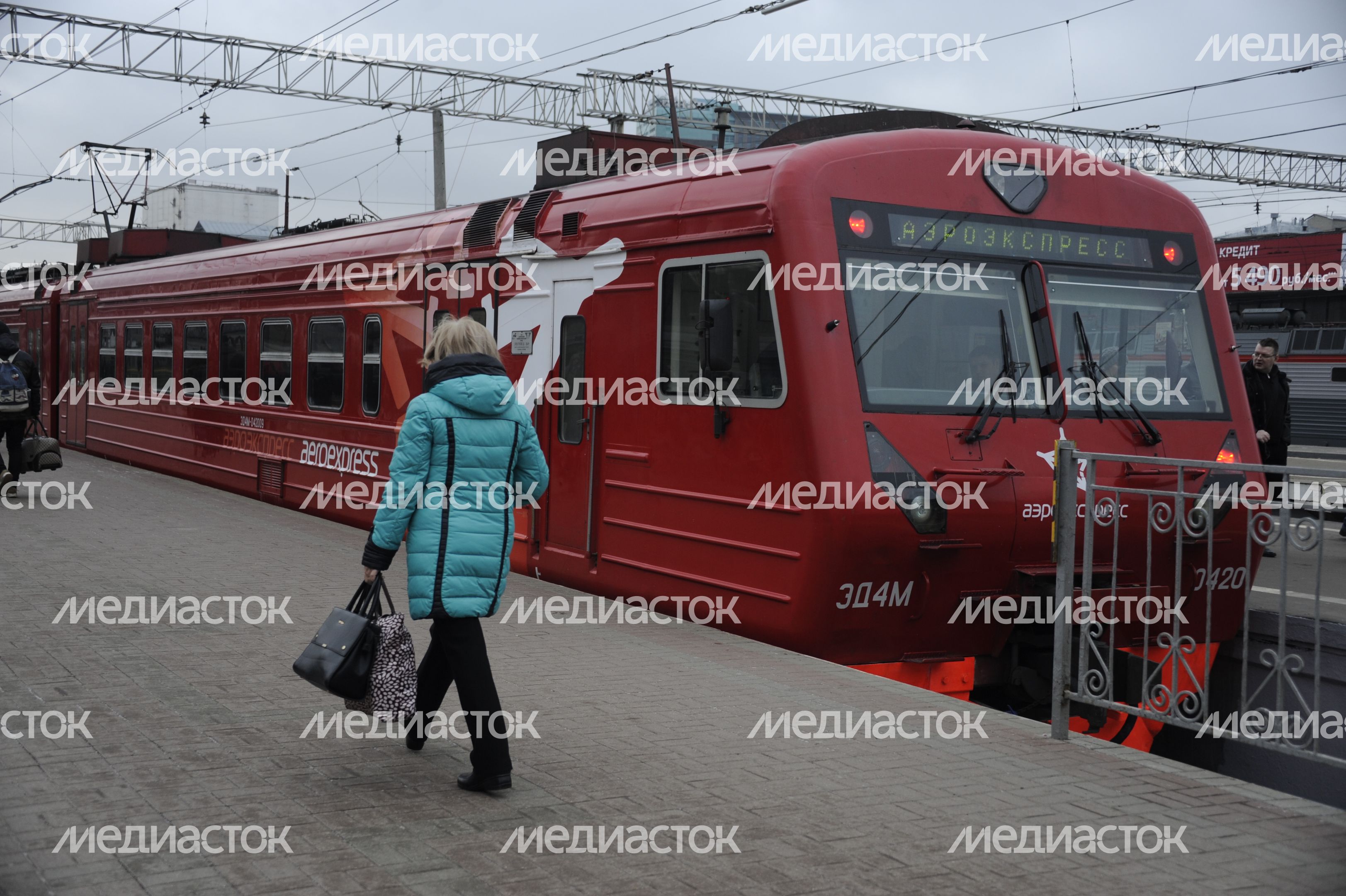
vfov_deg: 29.8
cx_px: 673
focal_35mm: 45
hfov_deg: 43.6
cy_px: 448
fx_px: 1681
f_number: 4.2
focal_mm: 45
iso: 500
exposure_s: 1/250
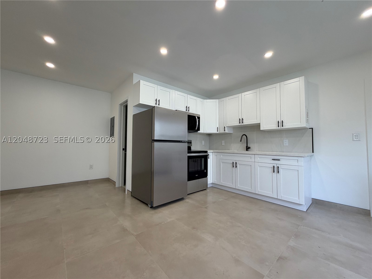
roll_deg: -0.3
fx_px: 150
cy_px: 140
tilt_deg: +1.7
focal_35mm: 14
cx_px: 186
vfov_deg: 85.7
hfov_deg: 102.1
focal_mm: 2.22
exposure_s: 1/120
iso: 125
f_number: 2.2
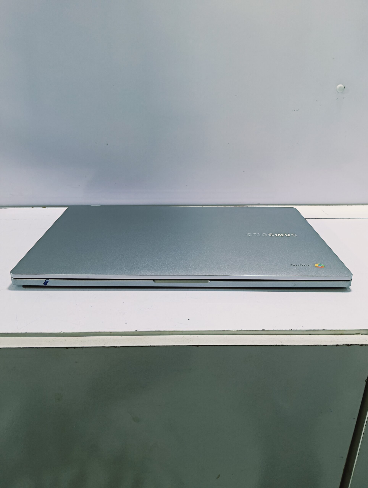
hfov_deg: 51.5
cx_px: 184
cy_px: 244
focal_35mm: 27
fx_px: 382
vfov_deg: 65.2
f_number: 1.8
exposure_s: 1/33.3
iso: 80
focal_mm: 3.98
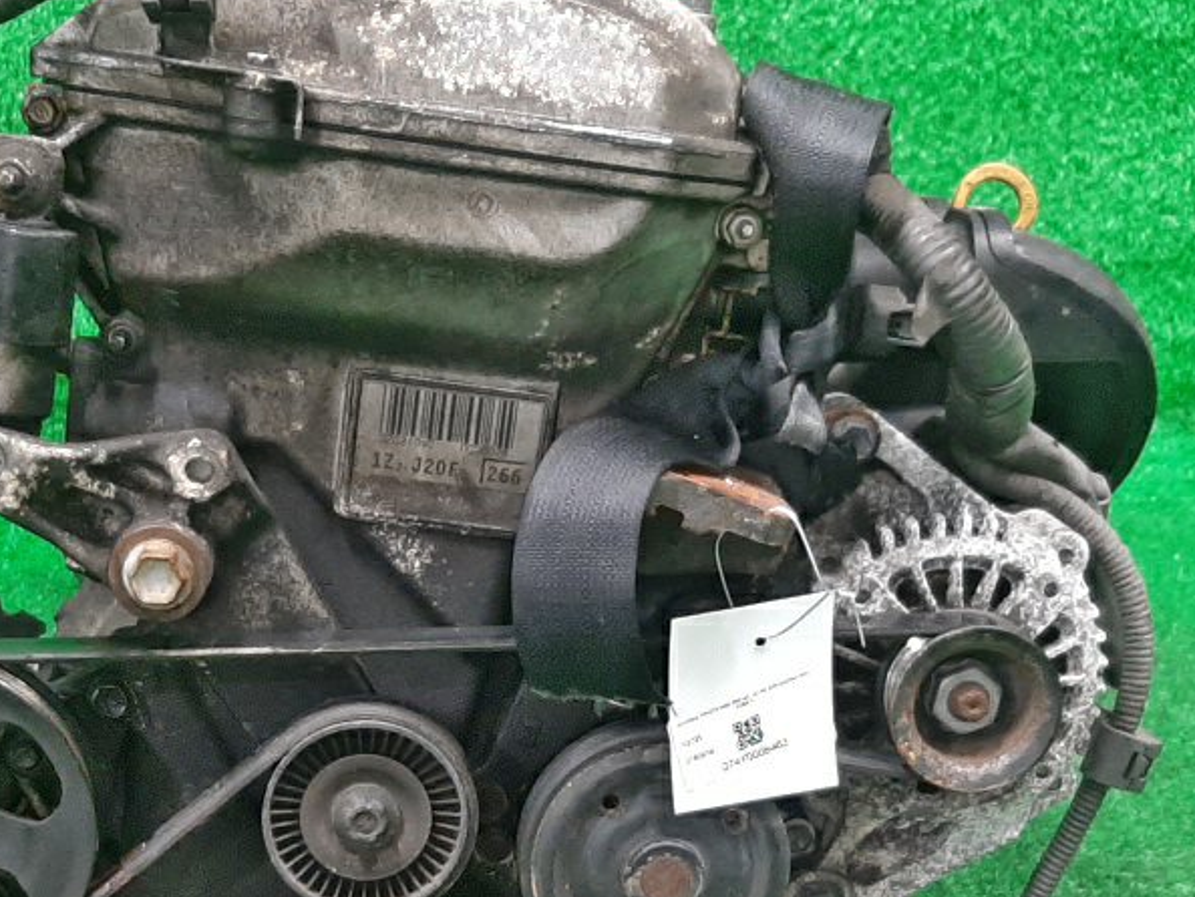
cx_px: 469
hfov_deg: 30.6
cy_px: 746
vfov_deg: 22.9
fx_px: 2176
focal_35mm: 63
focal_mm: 3.93
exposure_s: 1/50
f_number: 1.7
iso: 223
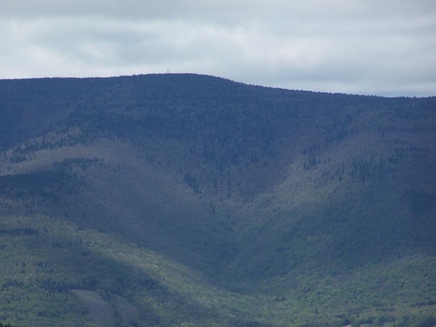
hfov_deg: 5.2
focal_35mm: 380
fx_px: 4786
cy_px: 164
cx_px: 218
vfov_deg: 3.9
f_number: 5
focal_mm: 63
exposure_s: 1/800
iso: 80
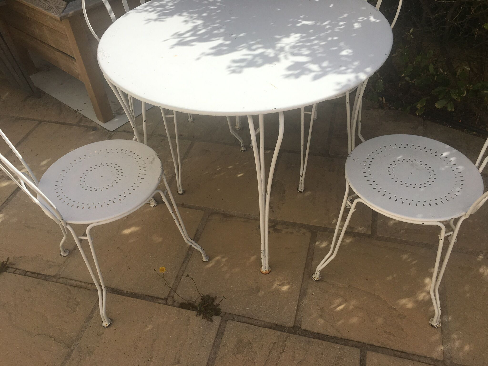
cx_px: 244
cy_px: 183
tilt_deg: -44.2
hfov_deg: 61.7
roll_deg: +4.8
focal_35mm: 29
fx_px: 409
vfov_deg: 48.2
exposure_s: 1/2747
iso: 25
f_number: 2.2
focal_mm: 4.15
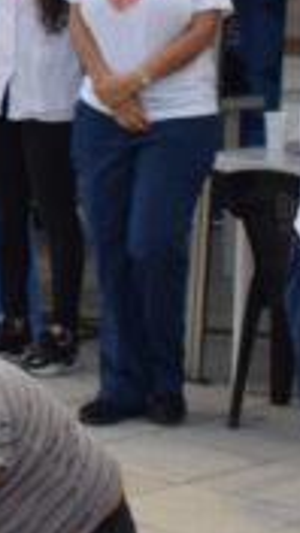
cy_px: 100
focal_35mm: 165
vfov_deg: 13.0
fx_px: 2333
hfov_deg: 7.1
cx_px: -318
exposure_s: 1/80
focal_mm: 24
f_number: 4.5
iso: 400
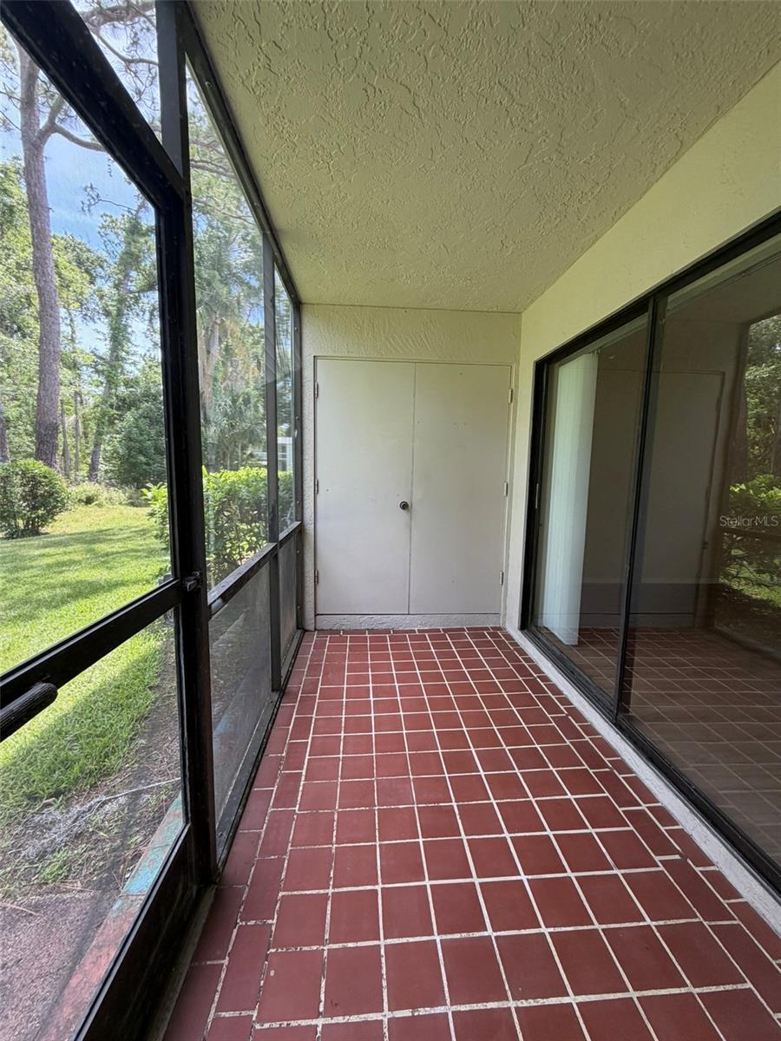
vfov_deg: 102.1
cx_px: 390
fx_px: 421
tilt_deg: -6.6
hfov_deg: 85.7
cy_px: 520
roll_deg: -1.6
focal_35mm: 14
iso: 125
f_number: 2.2
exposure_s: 1/121
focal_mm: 2.22
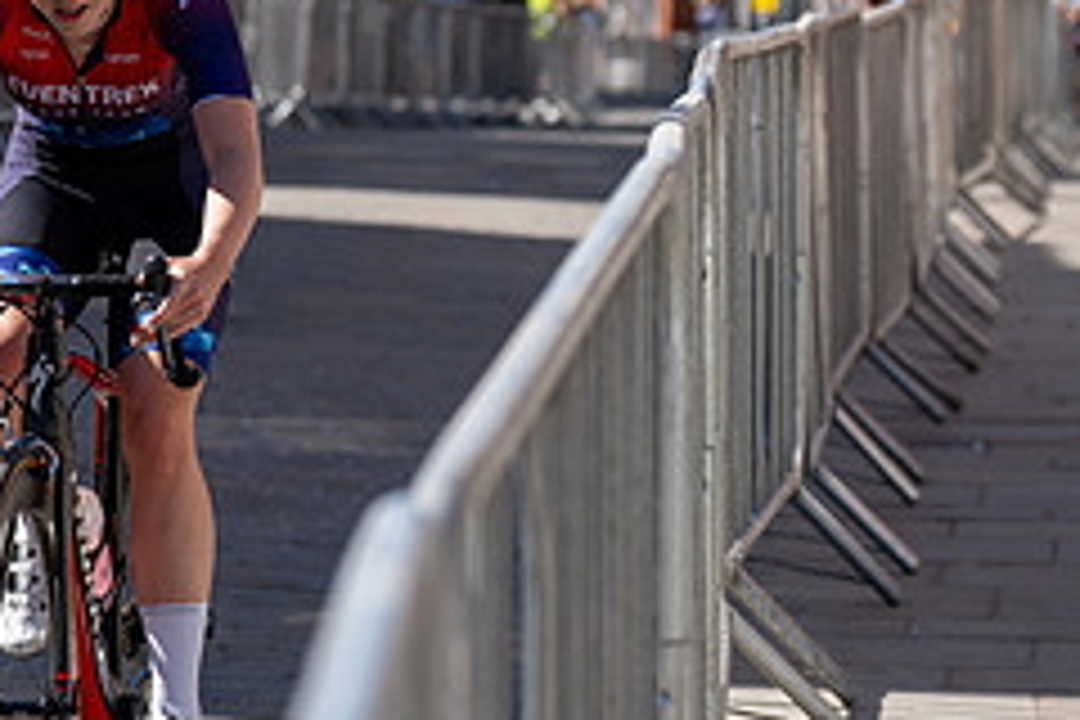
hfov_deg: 10.0
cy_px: 11
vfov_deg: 6.7
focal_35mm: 205
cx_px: 176
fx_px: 6150
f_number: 3.5
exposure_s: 1/1000
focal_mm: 85
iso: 100
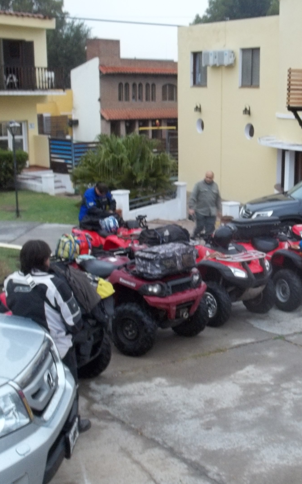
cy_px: 242
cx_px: 247
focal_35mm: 47
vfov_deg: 42.6
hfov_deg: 26.8
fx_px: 619
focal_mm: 5.9
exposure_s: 1/20
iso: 160
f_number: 3.3
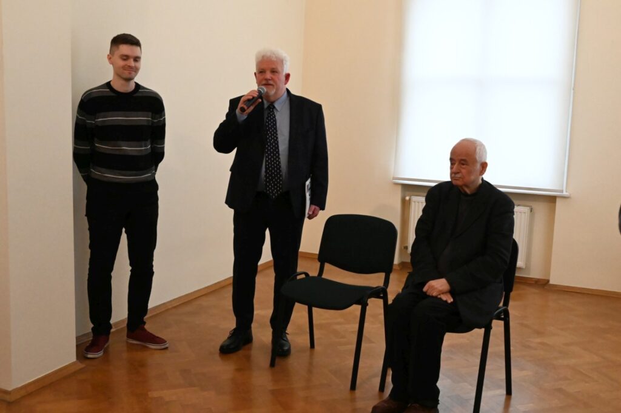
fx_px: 707
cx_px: 310
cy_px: 206
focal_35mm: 41
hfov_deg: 47.4
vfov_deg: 32.6
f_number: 8
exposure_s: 1/250
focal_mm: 41
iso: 12800
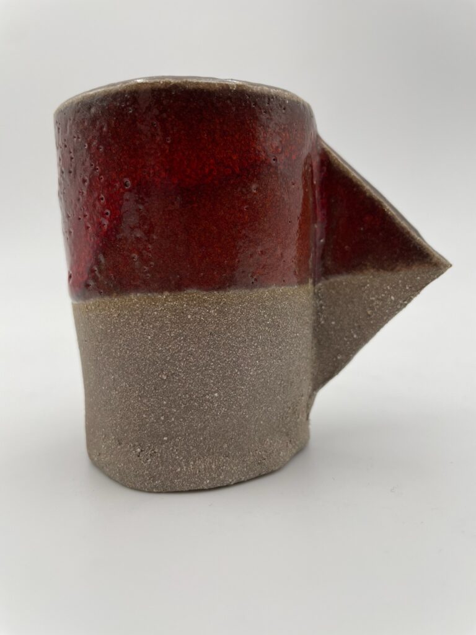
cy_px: 318
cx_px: 238
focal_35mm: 26
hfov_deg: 53.1
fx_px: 477
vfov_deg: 67.3
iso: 32
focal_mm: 4.2
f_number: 1.6
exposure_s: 1/179
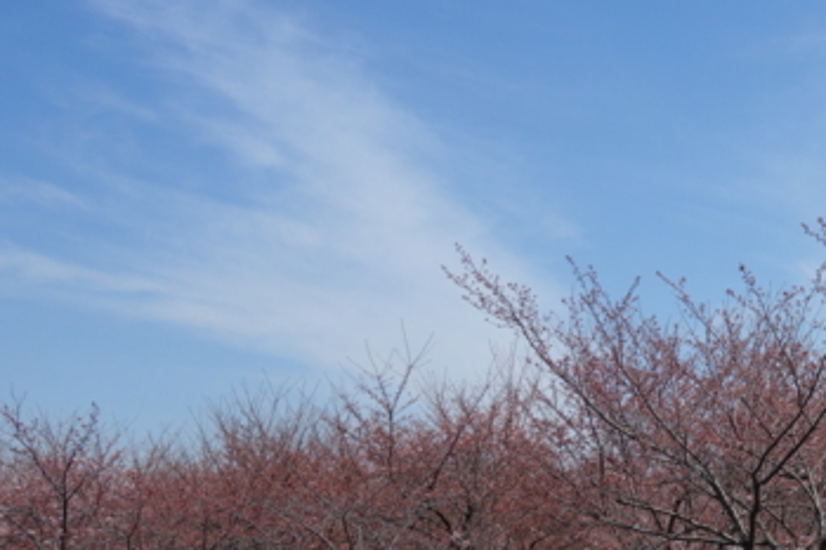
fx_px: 1468
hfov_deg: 28.2
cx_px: 939
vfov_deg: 21.2
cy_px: 282
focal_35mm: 64
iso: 125
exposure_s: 1/640
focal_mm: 10.4
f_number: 5.6
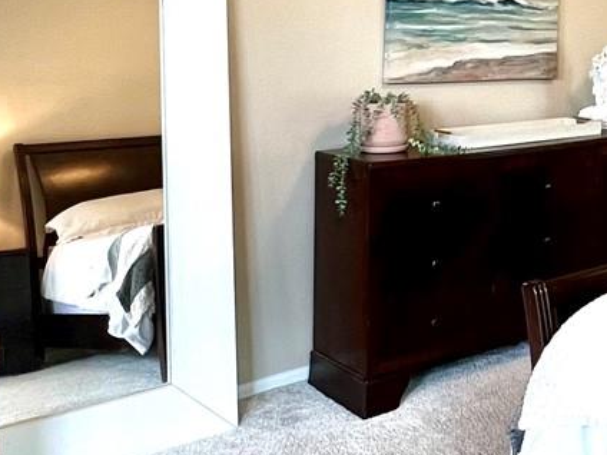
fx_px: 859
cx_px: 671
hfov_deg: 33.7
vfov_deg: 28.2
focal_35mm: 49
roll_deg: -0.2
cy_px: 17
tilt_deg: -0.7
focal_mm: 1.57
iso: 200
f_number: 1.8
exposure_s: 1/120
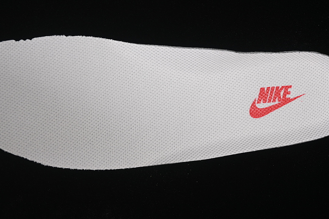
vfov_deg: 18.2
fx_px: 685
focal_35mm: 75
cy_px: 110
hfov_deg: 27.0
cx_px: 164
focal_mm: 50
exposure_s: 1/80
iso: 160
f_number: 7.1
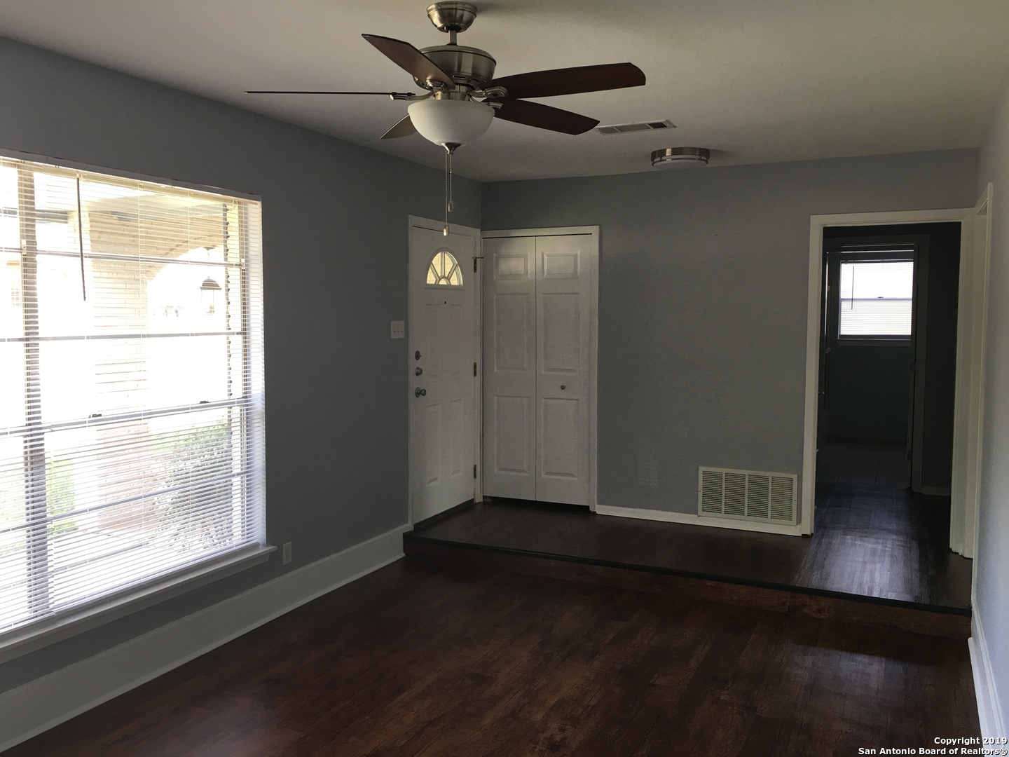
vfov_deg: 48.2
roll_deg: +0.5
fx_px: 845
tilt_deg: -2.3
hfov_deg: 61.7
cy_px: 378
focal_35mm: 29
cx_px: 504
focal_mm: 4.15
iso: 25
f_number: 2.2
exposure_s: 1/40
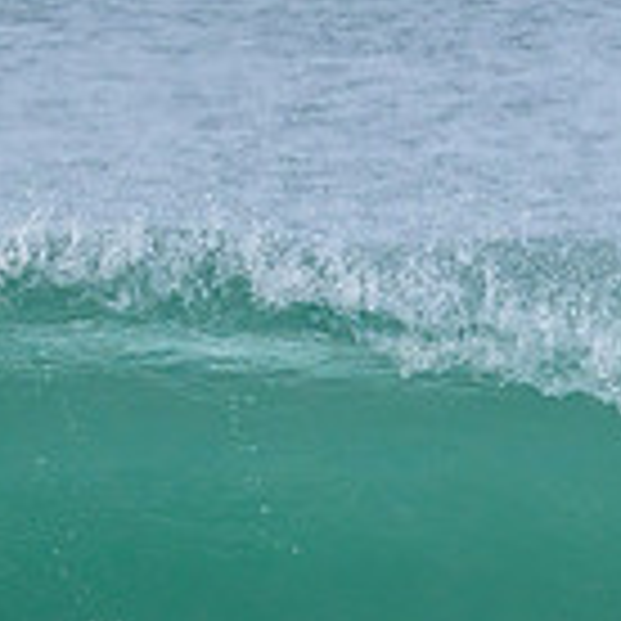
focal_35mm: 2256
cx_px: 1299
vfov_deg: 0.8
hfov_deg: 0.8
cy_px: 305
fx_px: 45789
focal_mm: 460
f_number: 11
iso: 1100
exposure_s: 1/1600
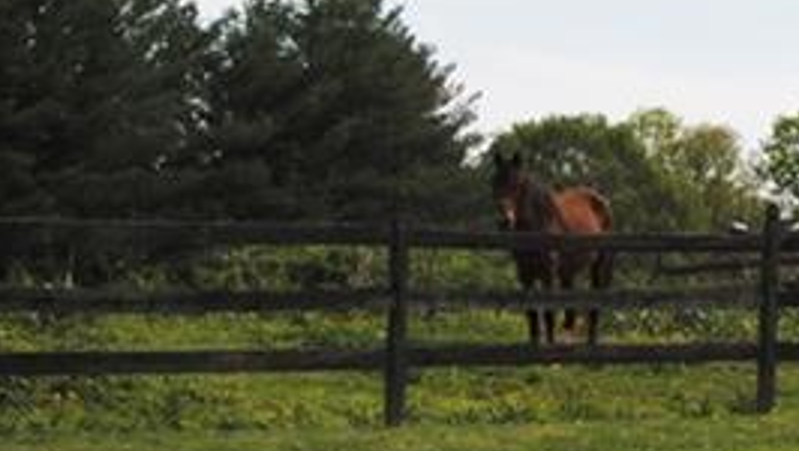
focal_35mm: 145
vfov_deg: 8.4
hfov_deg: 13.9
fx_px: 3074
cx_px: 1189
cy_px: 319
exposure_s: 1/200
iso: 100
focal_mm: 24
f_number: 10
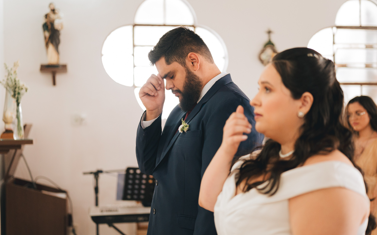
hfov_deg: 37.5
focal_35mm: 54
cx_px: 189
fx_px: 555
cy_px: 121
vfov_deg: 24.0
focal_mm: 50
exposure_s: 1/250
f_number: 1.8
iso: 2000
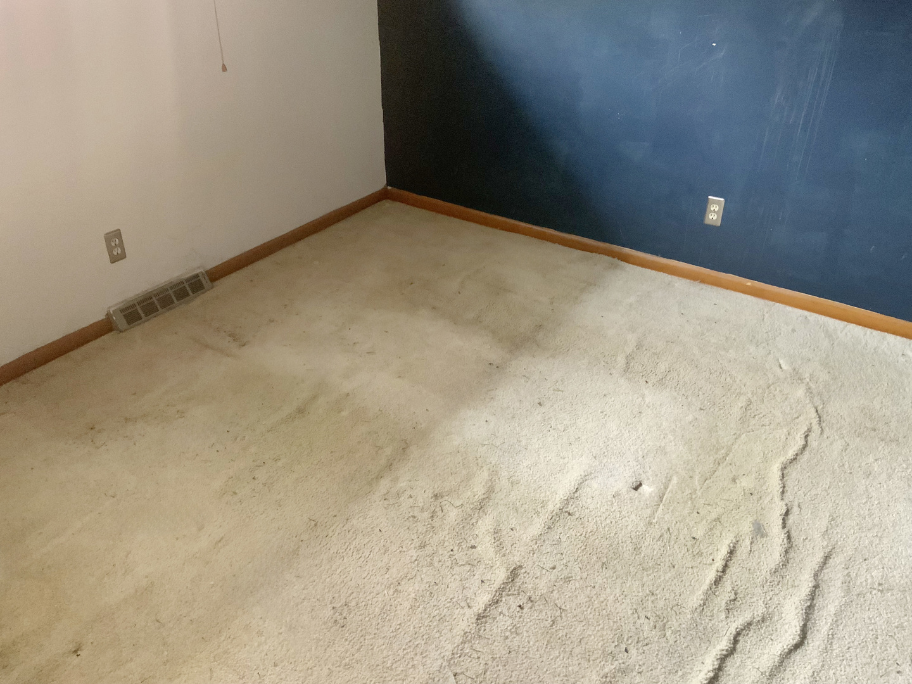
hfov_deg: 61.7
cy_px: 342
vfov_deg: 48.2
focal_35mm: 29
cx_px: 456
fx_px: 764
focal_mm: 3
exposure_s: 1/30
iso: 320
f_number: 1.8
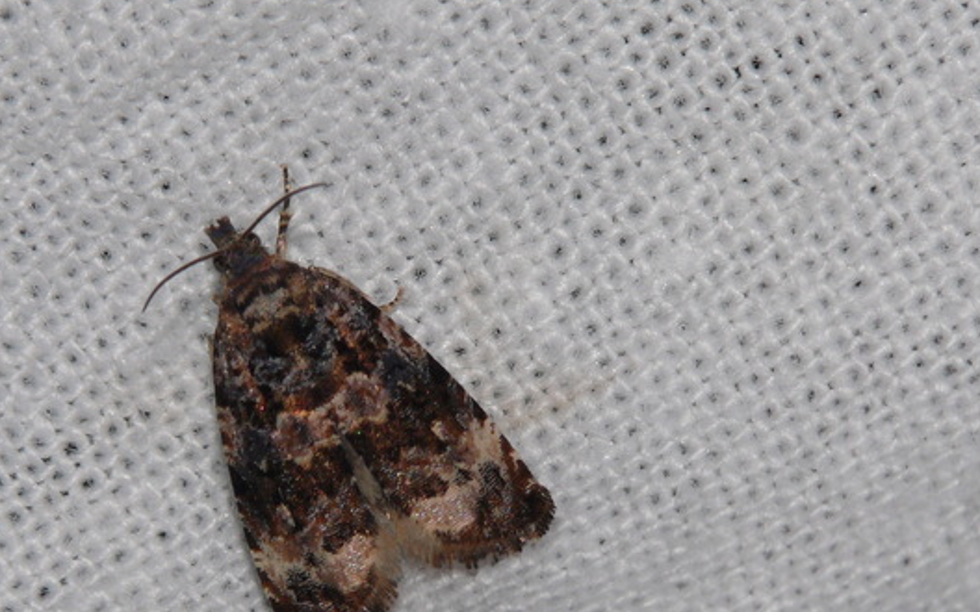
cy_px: 404
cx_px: 337
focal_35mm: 719
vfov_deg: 1.8
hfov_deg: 2.9
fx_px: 19203
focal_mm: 88.8
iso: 100
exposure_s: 1/640
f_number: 11
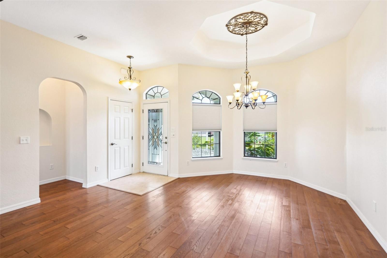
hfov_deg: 96.7
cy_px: 129
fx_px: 172
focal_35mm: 16
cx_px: 194
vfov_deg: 73.7
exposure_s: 1/45
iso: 400
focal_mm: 16
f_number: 8
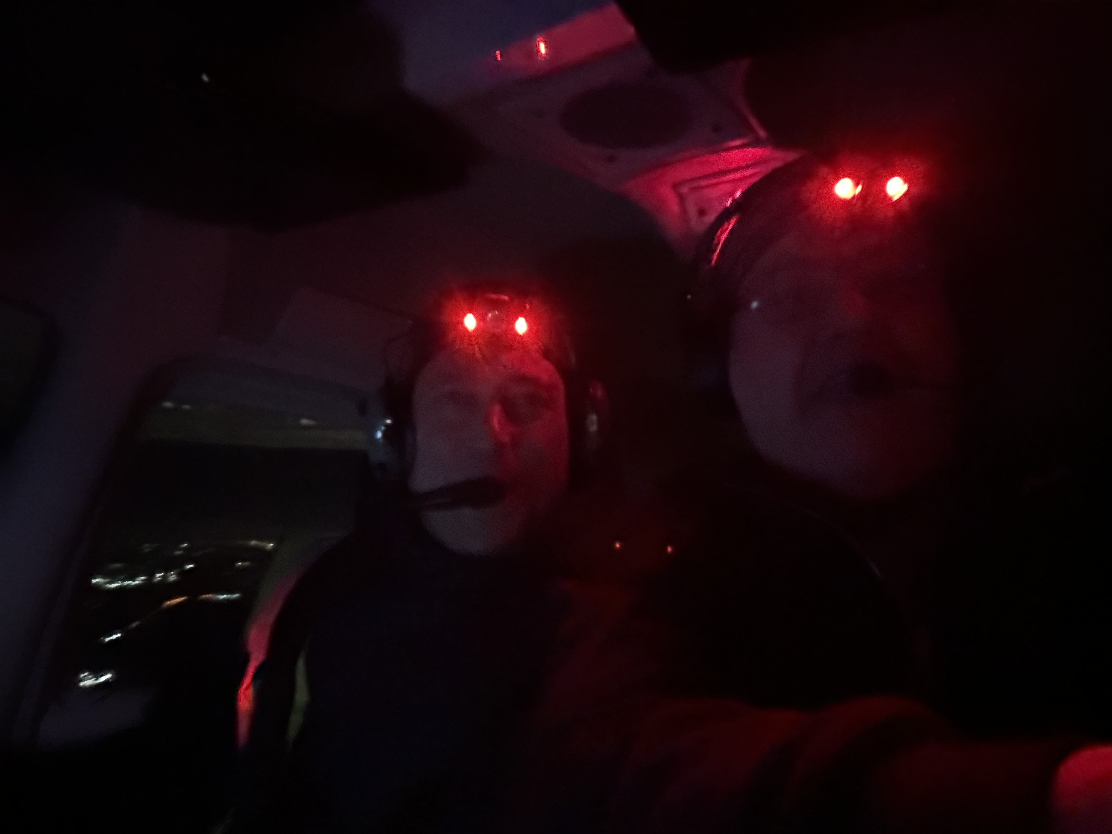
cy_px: 417
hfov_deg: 73.9
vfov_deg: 58.9
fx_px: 739
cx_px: 556
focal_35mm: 23
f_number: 1.9
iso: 2000
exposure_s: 1/15
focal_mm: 2.69
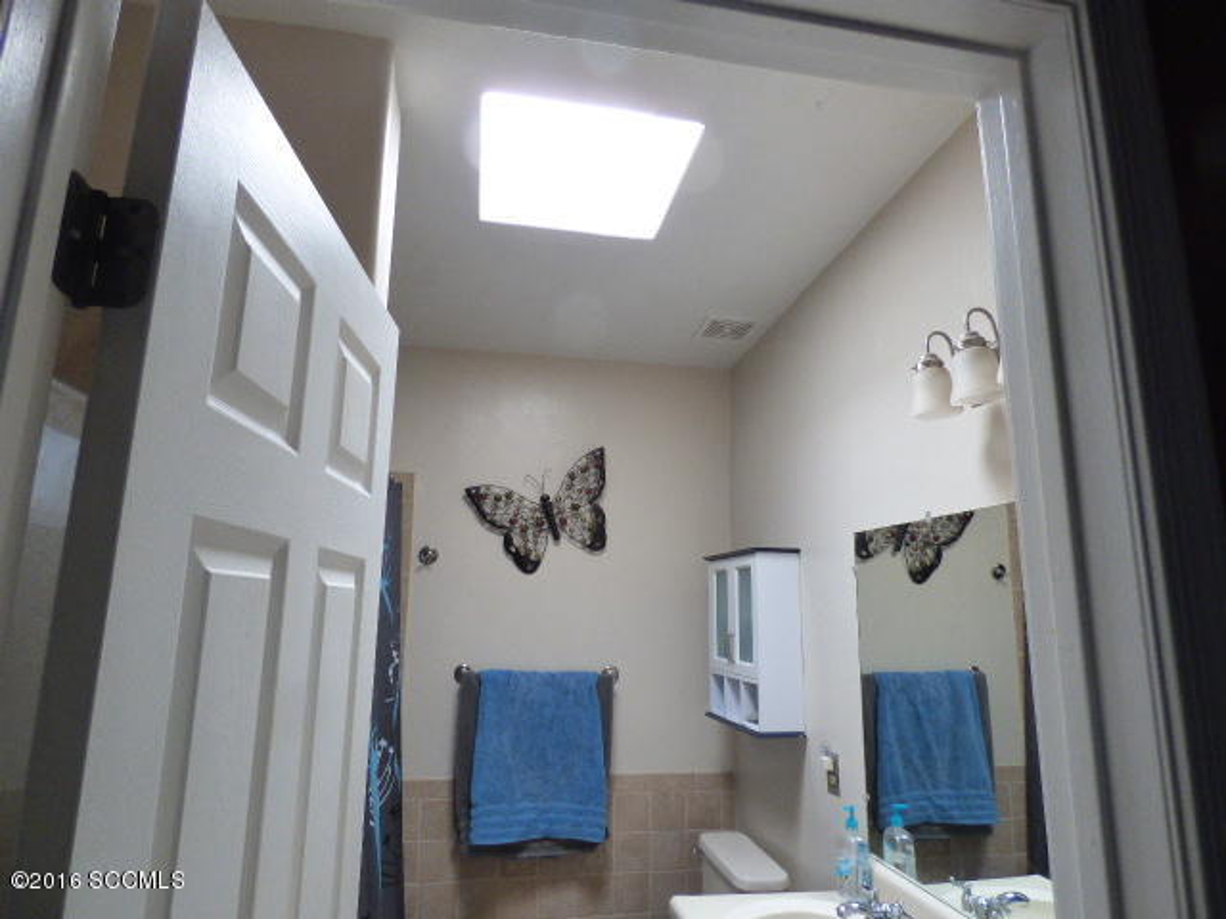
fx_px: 708
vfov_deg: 66.0
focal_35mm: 20
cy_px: 460
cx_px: 613
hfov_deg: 81.7
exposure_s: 1/60
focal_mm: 3.58
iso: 400
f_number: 2.8
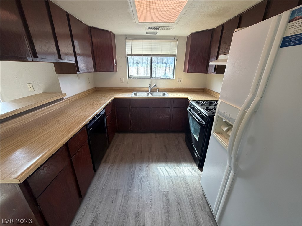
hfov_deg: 102.1
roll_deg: -0.4
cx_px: 151
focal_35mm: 14
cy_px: 113
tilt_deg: -19.9
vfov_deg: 85.7
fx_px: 122
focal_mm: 2.22
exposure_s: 1/120
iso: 250
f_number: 2.2
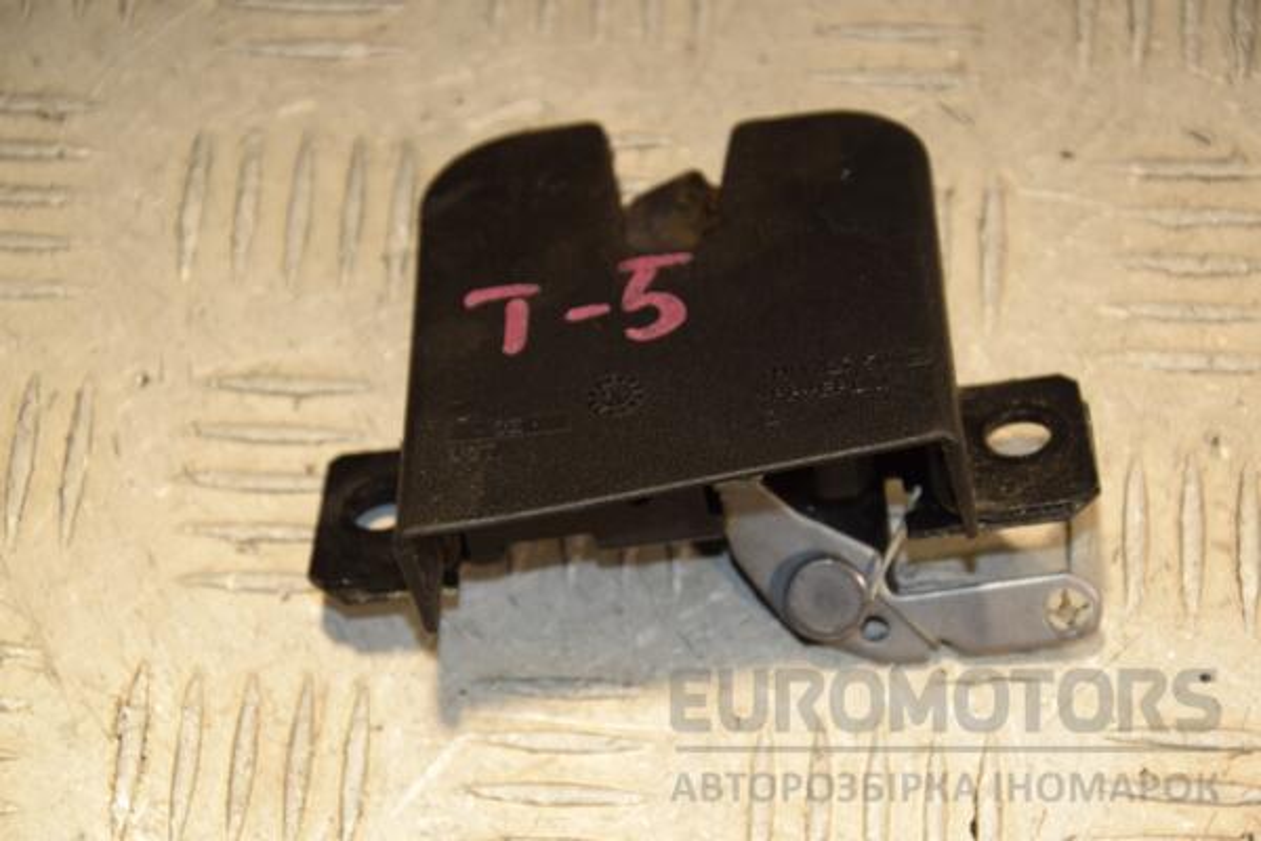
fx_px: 4203
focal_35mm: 120
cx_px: 630
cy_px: 420
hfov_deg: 17.1
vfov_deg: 11.4
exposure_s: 1/200
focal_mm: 80
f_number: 6.3
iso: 800
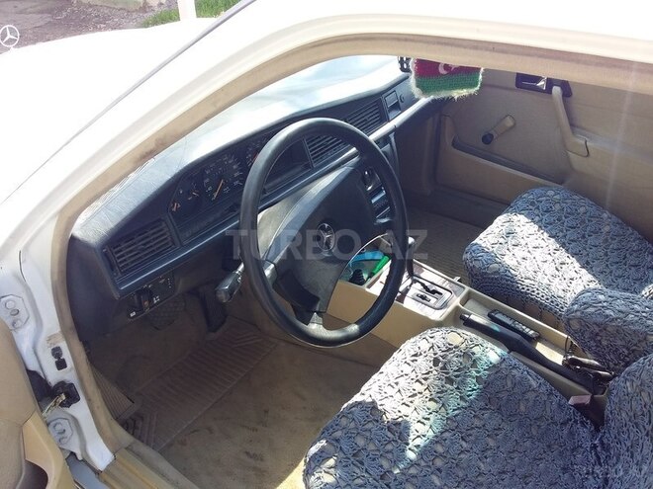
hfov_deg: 58.4
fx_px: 585
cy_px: 244
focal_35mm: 31
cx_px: 326
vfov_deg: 45.4
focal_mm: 3.3
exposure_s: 1/114
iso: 40
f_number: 2.2
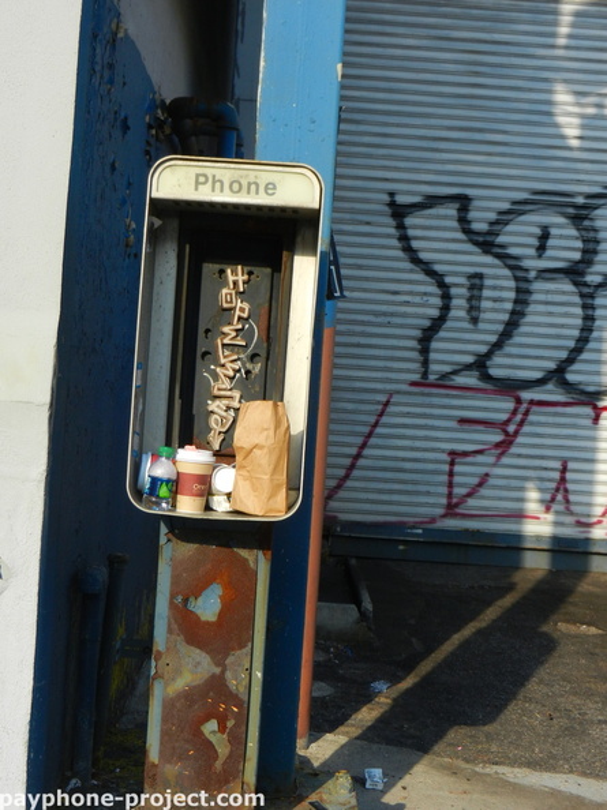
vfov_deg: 32.2
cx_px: 304
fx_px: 1404
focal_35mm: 60
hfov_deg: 24.4
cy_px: 405
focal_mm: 10.9
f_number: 4.5
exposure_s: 1/640
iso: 160
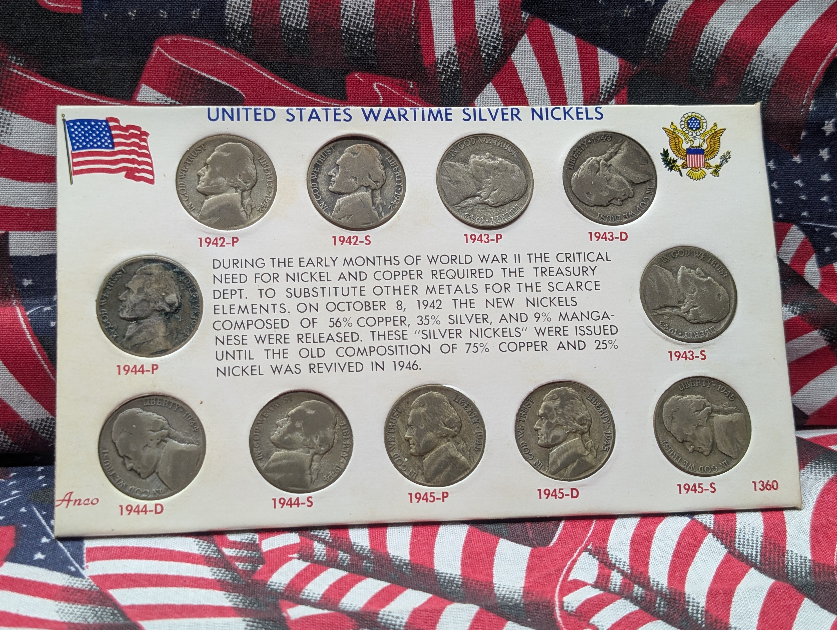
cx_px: 418
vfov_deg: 29.7
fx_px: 1186
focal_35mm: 49
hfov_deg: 38.9
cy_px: 315
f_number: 1.68
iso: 37
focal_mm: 6.9
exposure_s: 1/48.7
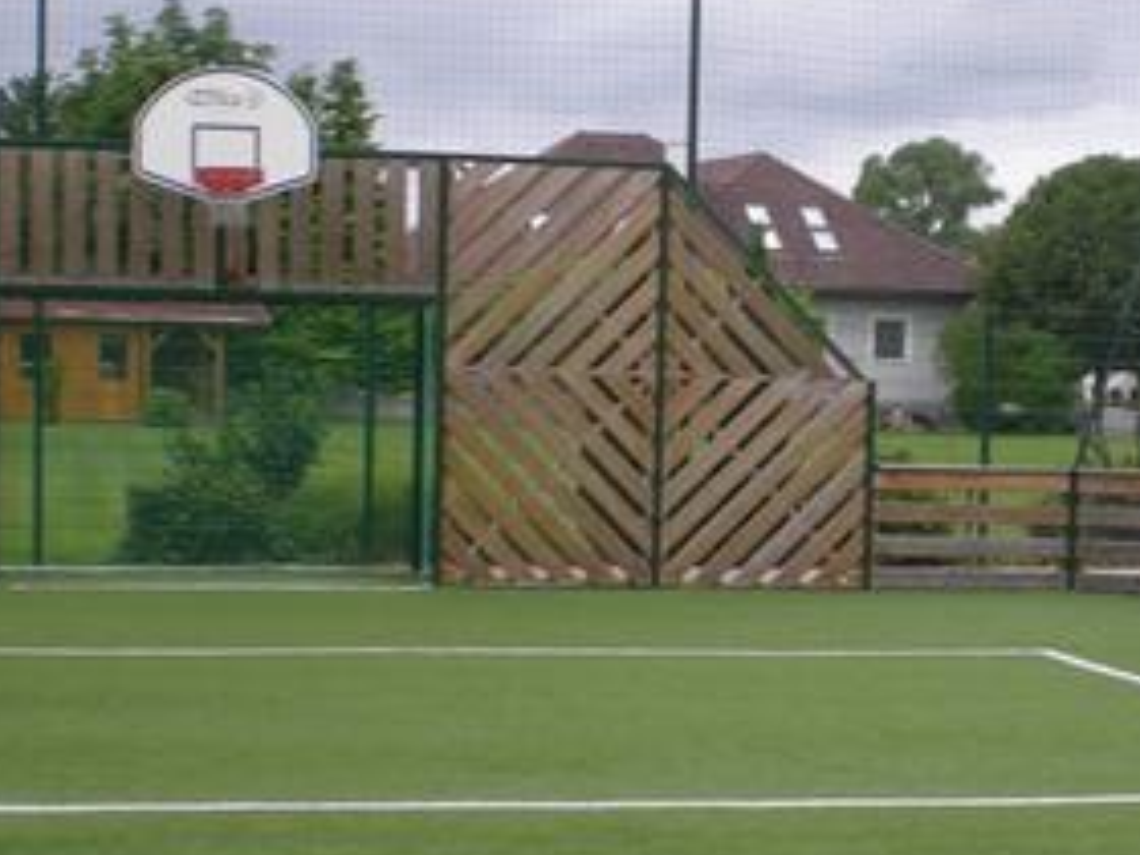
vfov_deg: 16.0
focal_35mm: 92
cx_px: 829
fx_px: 3030
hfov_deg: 21.2
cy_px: 588
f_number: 4.6
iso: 50
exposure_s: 1/238
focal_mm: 6.3
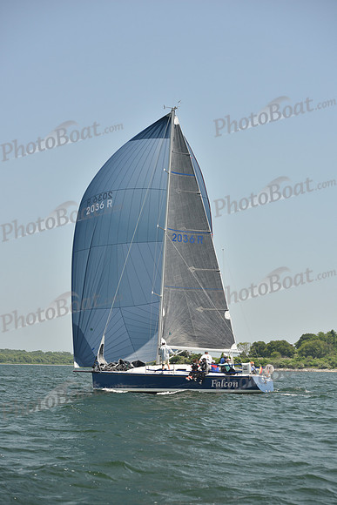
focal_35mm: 70
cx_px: 168
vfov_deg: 28.8
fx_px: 982
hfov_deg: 19.5
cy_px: 252
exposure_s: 1/640
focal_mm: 70
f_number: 5
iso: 250
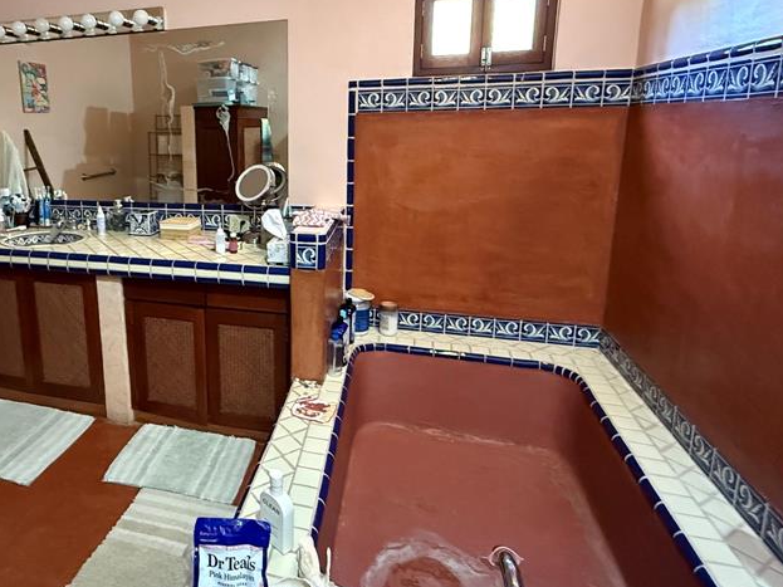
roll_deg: +2.1
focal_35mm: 23
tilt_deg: -8.6
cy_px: 224
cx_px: 238
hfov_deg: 70.9
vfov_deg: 58.2
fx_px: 520
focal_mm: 2.22
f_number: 2.2
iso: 1000
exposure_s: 1/60
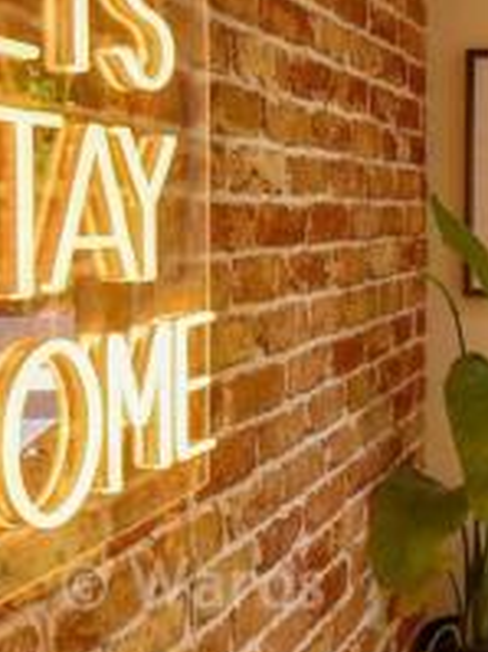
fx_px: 1298
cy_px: 228
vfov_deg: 28.0
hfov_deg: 20.1
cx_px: 567
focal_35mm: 69
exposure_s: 1/320
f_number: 4.5
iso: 800
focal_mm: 20
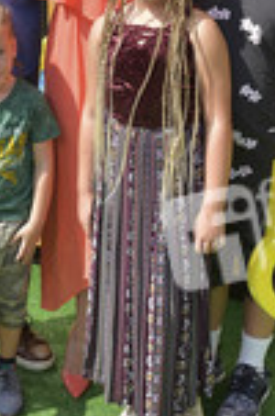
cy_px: 88
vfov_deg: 21.7
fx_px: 1070
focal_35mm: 93
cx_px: 54
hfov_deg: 14.6
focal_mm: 35
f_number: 6.3
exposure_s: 1/320
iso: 200
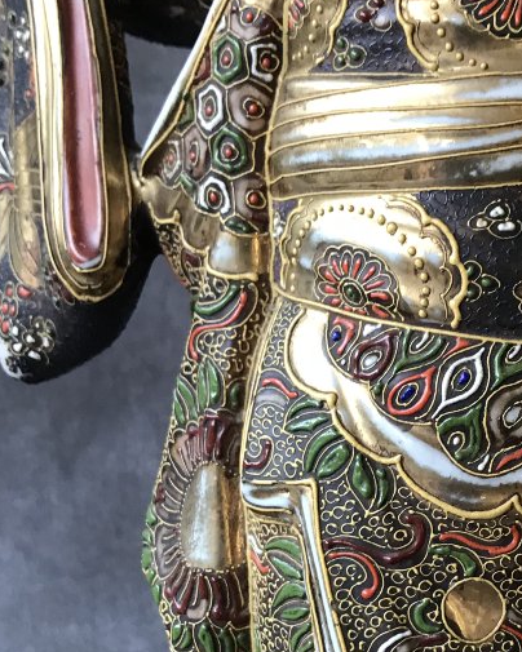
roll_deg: -1.8
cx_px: 430
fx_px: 1255
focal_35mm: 65
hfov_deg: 23.1
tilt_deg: -12.7
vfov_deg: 29.1
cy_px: 389
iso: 40
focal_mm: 3.99
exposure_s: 1/17
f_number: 1.8
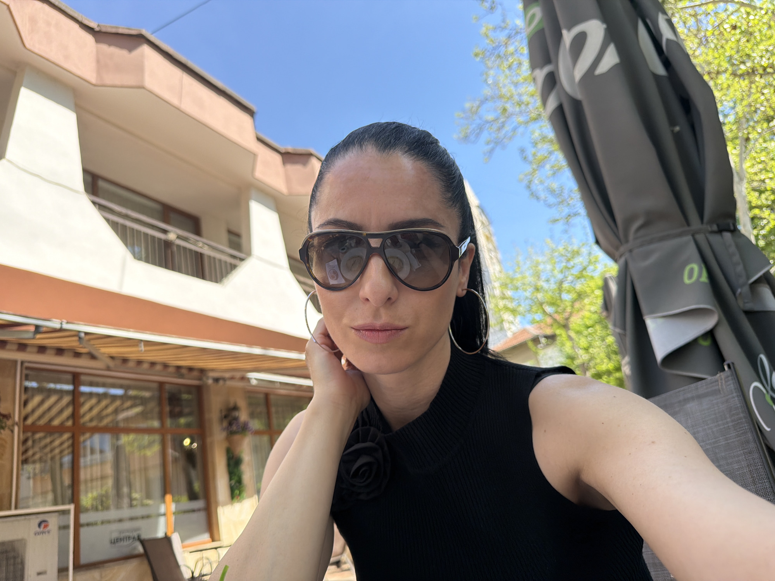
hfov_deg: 71.6
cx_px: 388
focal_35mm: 24
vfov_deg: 56.8
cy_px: 290
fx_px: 537
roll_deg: +10.7
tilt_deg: +20.9
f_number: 1.78
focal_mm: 6.76
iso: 100
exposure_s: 1/1361
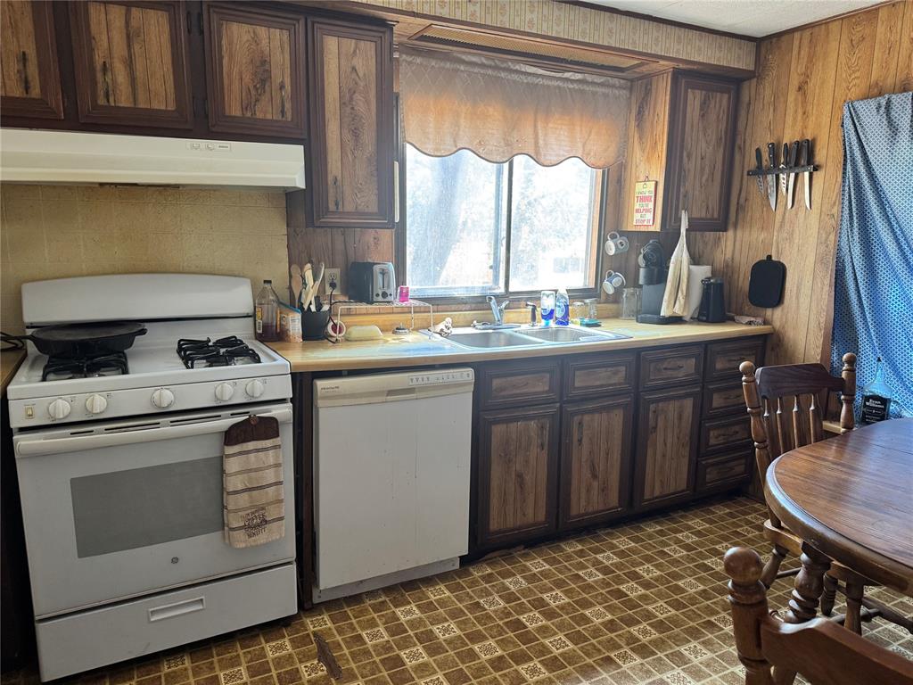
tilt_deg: -11.1
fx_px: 633
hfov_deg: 71.6
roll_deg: -0.3
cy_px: 342
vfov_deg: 56.8
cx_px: 456
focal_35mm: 24
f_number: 1.78
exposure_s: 1/79
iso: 200
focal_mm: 6.76
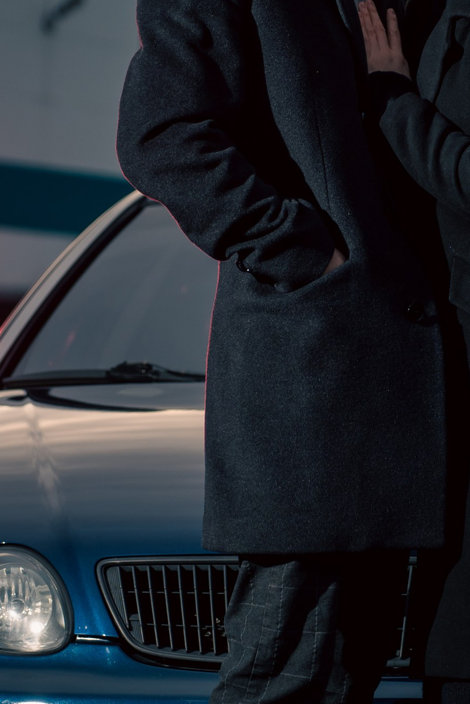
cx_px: 493
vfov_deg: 9.5
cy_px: 255
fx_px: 4249
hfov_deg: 6.3
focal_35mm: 217
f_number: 2.8
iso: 80
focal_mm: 70
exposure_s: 1/160
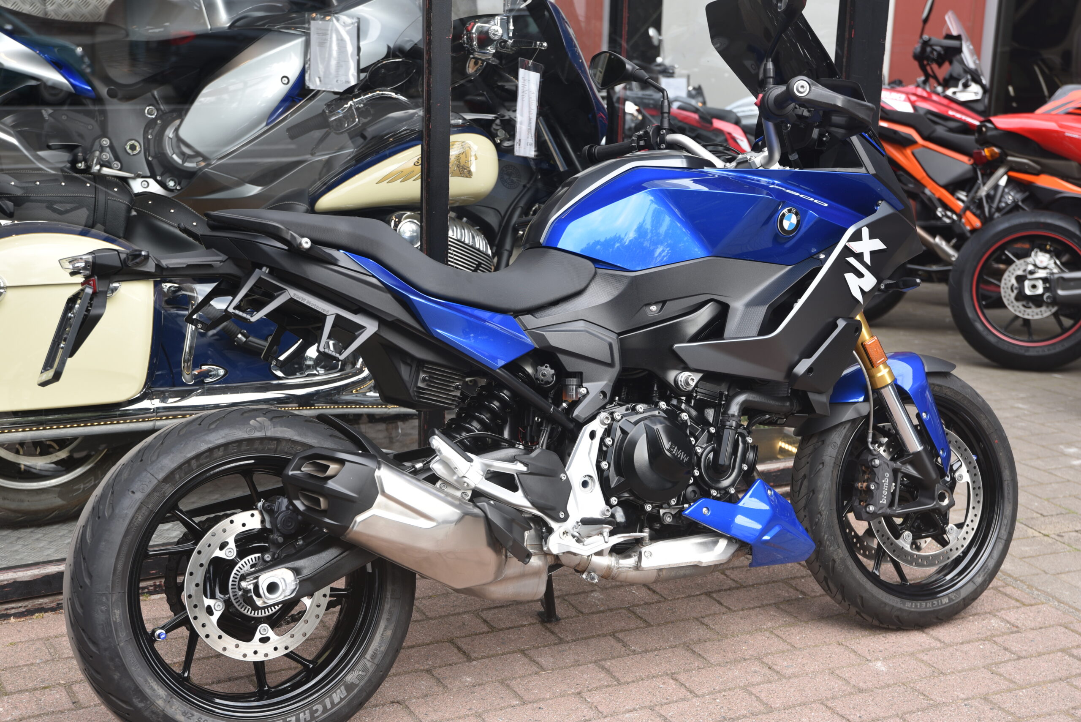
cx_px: 540
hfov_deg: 36.2
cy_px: 361
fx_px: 1652
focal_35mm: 55
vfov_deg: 24.6
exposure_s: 1/100
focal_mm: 55
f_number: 5
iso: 100
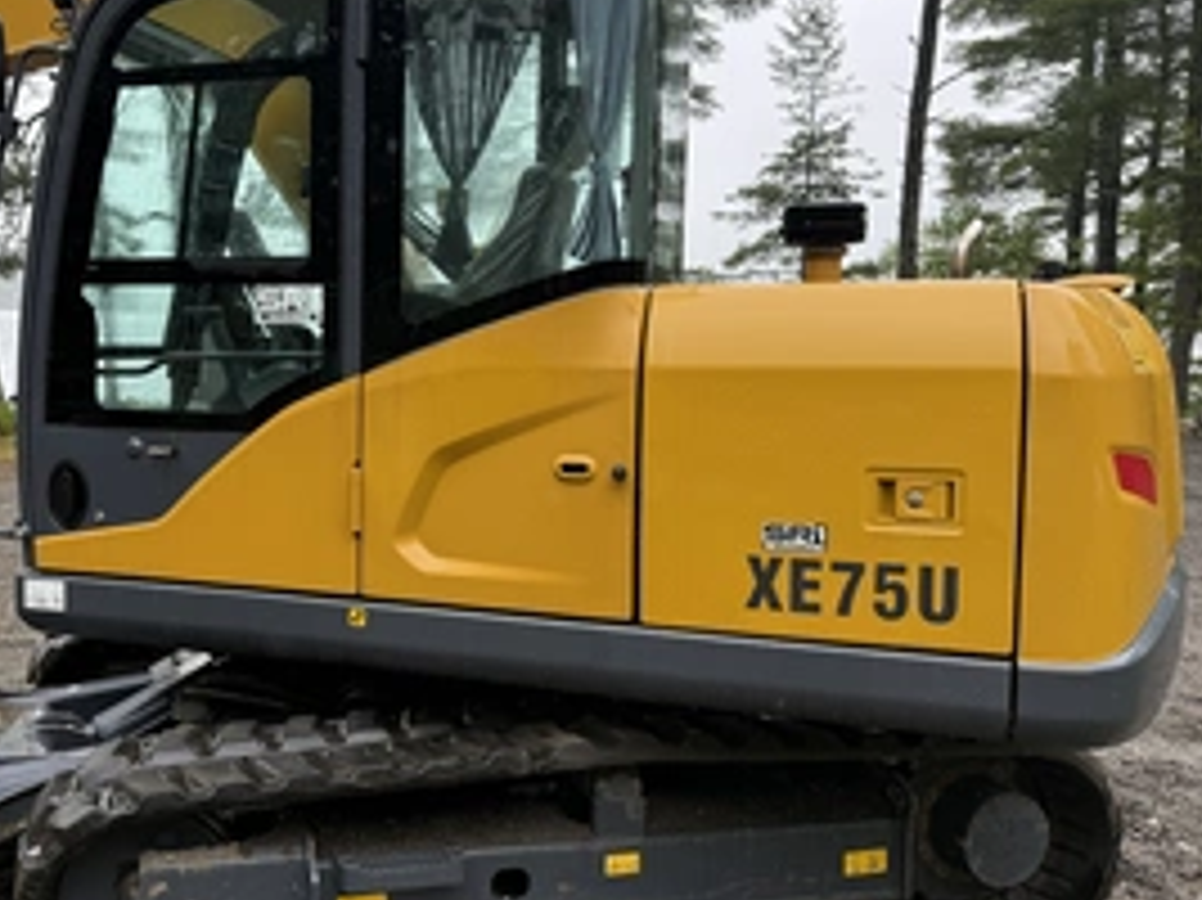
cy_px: 428
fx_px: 1249
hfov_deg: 49.6
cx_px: 320
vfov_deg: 39.6
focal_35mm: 36
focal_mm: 6.76
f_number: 1.78
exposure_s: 1/1174
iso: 100
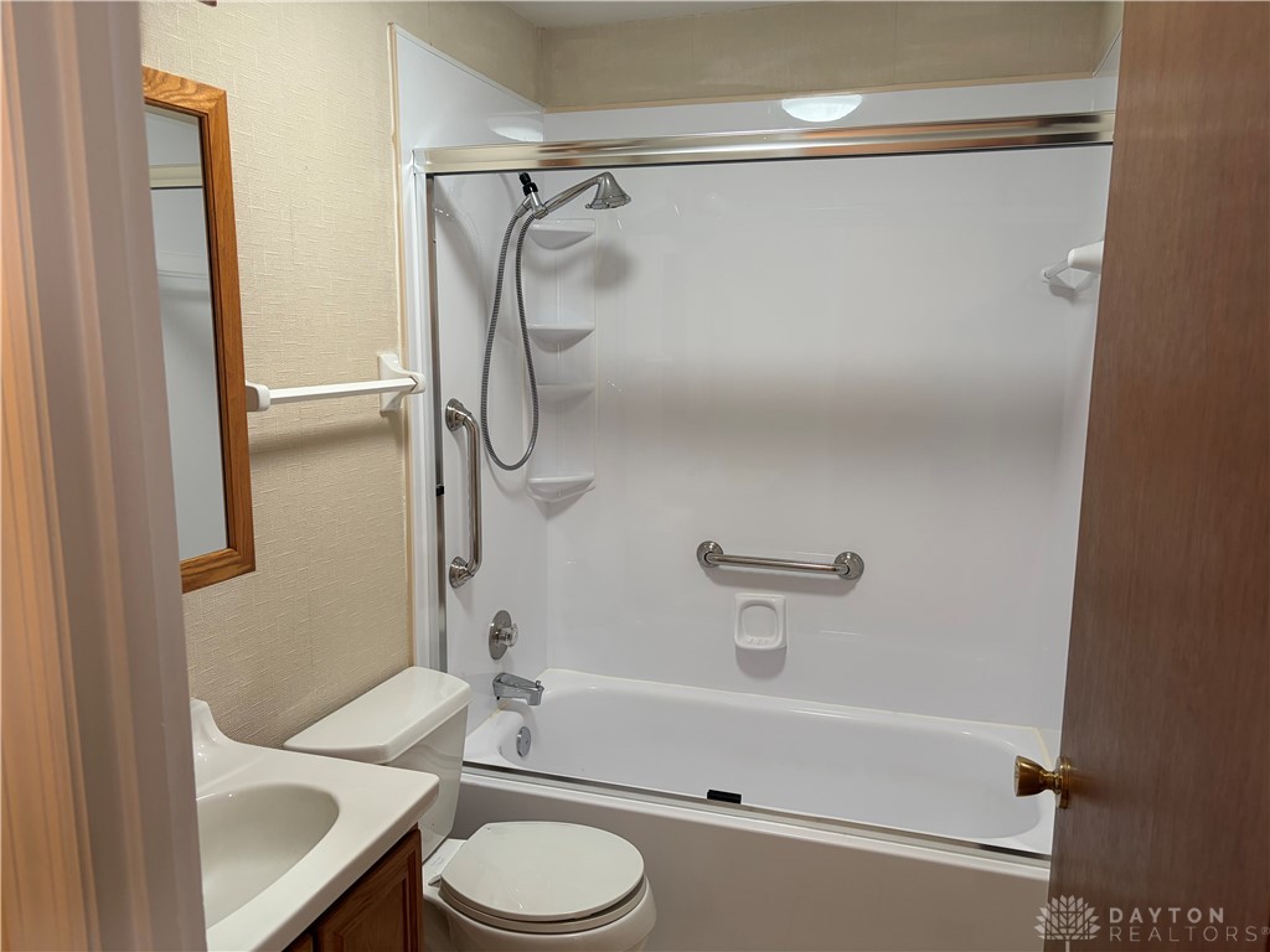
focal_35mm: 26
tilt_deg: -9.5
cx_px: 635
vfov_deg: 53.1
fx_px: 954
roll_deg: -0.2
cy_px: 476
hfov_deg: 67.3
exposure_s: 1/60
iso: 125
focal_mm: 5.96
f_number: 1.6
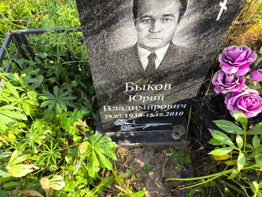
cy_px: 98
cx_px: 131
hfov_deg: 38.2
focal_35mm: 50
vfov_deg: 29.1
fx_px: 379
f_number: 1.7
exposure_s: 1/265
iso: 50
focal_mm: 4.71
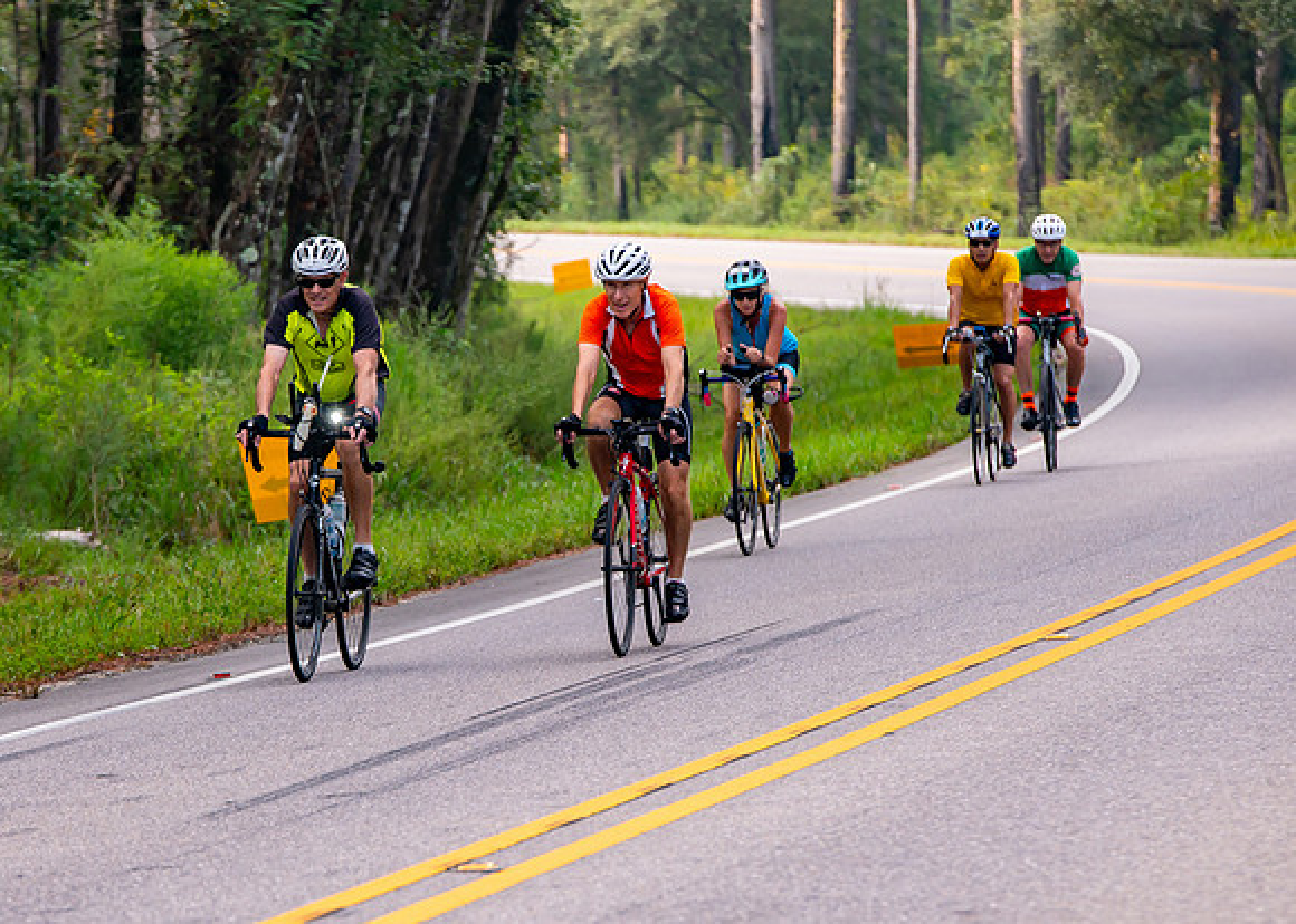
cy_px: 635
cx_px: 439
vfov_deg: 4.9
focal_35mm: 295
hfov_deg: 6.8
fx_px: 10839
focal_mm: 200
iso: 500
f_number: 5.6
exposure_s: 1/250
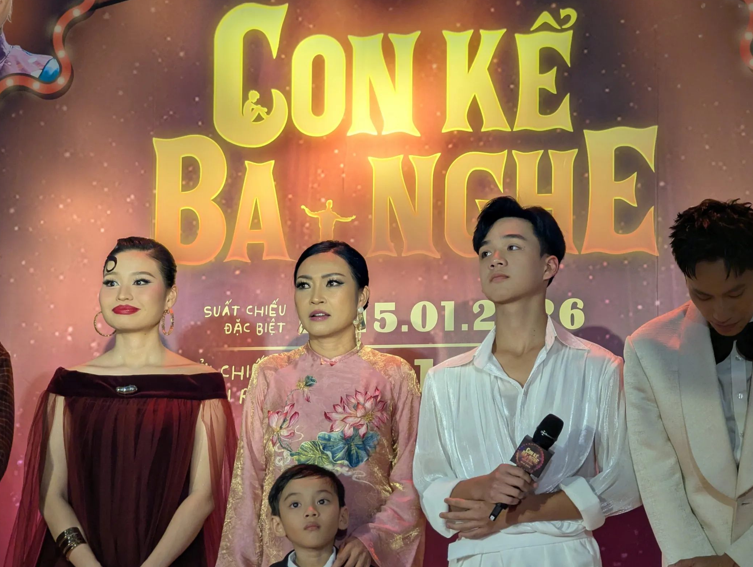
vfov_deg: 11.7
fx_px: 2766
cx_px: 441
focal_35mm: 127
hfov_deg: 15.5
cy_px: 318
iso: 74
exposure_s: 1/141
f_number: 3.5
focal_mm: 19
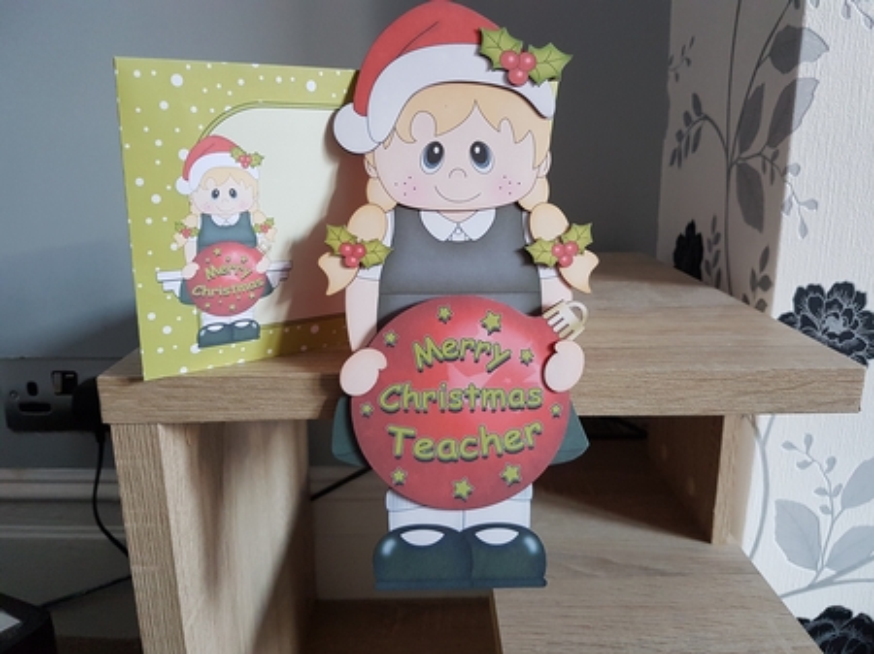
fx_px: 656
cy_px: 327
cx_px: 437
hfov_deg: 67.3
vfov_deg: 53.0
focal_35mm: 26
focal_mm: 4.2
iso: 160
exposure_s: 1/33
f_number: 1.7
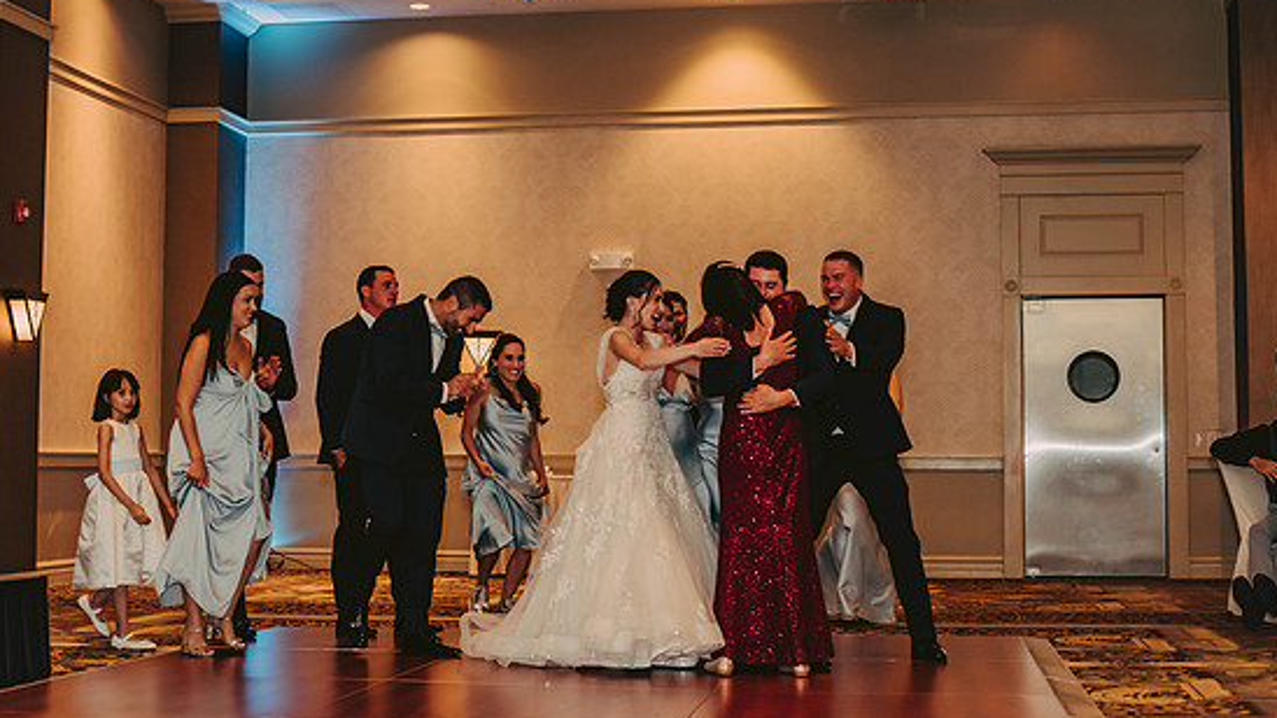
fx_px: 1930
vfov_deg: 21.1
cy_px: 304
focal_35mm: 57
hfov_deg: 36.6
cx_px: 620
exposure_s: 1/125
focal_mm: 50
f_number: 2.5
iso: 800
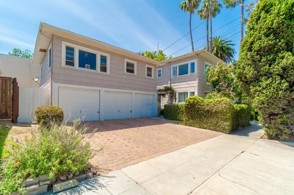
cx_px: 142
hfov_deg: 96.7
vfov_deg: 73.6
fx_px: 131
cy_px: 102
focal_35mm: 16
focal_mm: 10
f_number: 8
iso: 250
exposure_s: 1/500
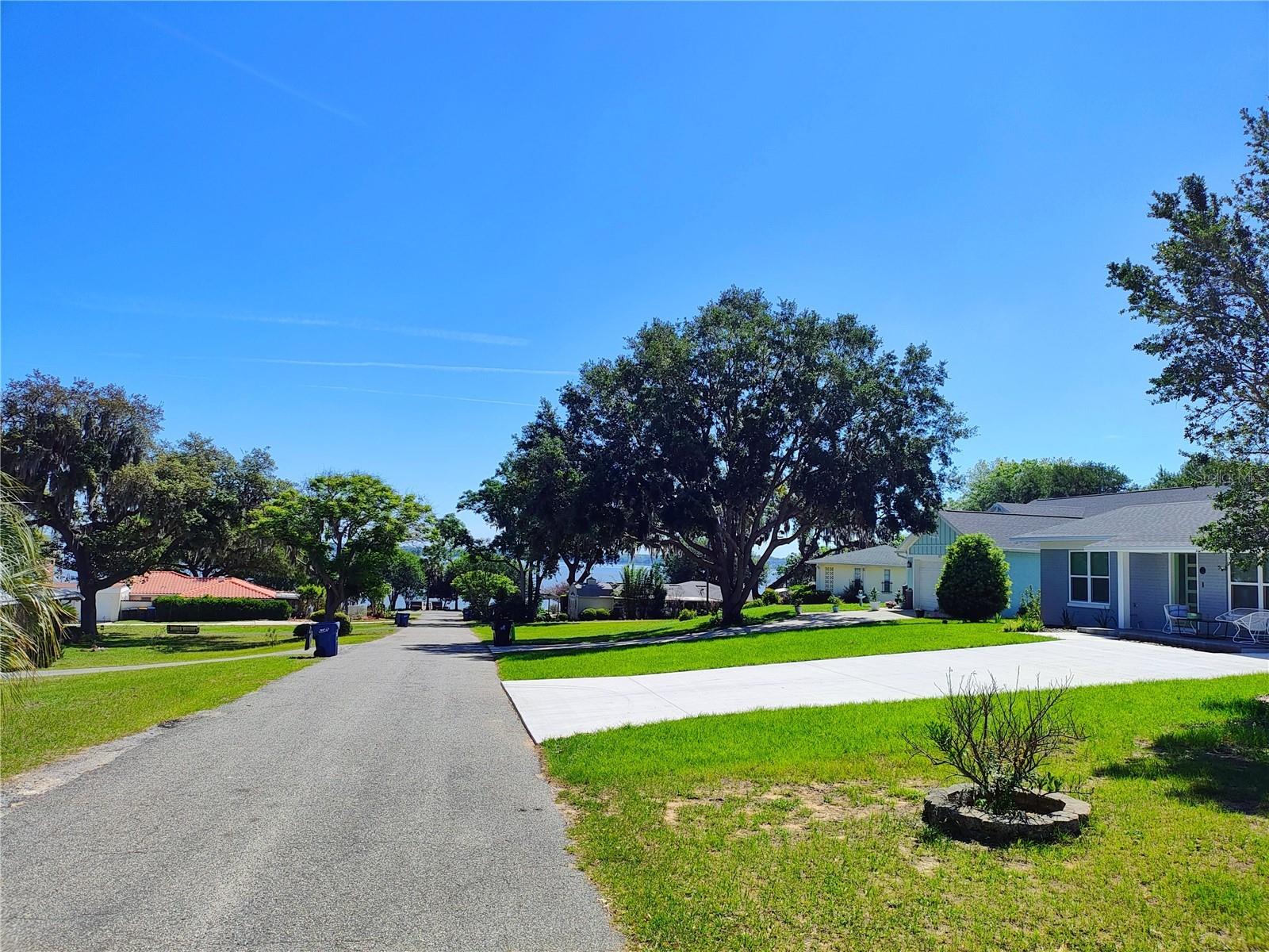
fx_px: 916
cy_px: 476
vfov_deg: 54.9
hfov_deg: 69.4
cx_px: 634
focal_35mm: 25
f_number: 1.7
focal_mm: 4.71
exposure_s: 1/1623
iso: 100
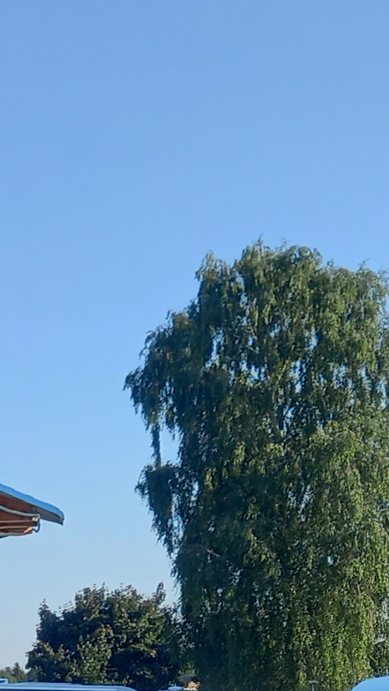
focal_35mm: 100
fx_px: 1833
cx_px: -129
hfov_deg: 11.8
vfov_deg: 20.2
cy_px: 797
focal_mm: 4.6
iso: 25
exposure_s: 1/350
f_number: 2
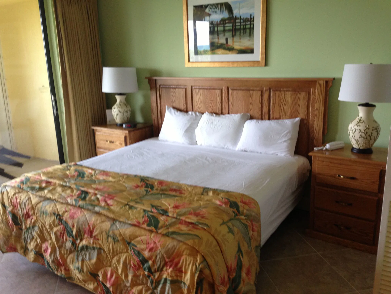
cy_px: 147
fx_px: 373
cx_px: 196
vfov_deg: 42.9
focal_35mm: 33
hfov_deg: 55.4
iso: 125
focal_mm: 4.13
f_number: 2.4
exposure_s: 1/20
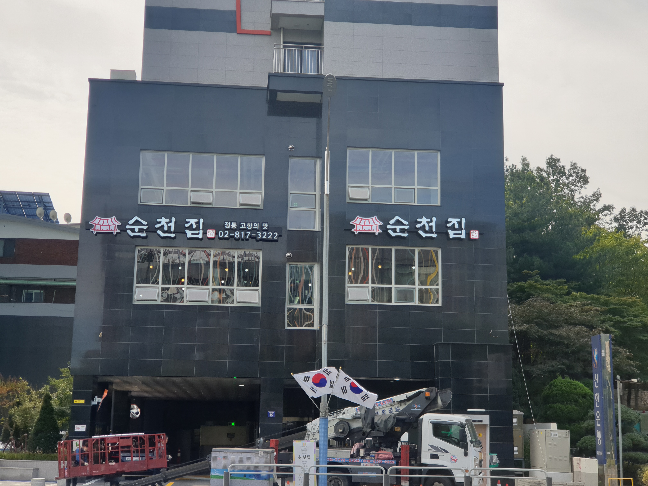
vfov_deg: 28.0
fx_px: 973
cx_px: 324
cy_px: 243
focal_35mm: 52
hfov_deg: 36.8
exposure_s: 1/511
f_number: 2.4
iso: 100
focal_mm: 6
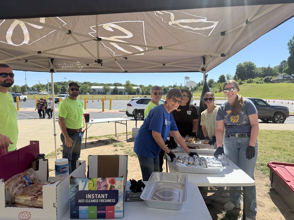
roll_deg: -1.5
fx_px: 204
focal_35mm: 24
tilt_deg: -2.4
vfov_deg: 56.8
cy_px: 110
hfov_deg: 71.6
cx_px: 147
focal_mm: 6.76
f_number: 1.78
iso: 125
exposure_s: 1/4673
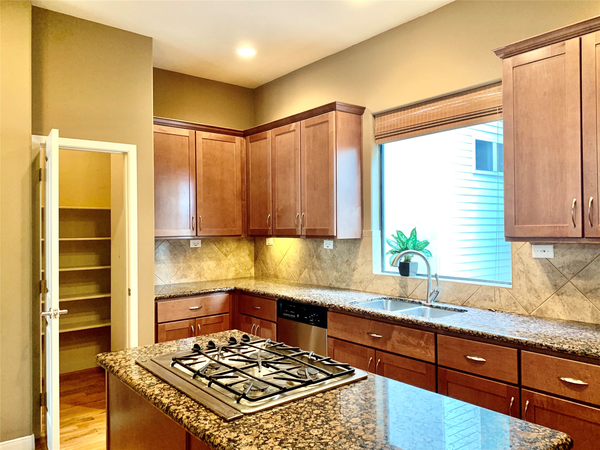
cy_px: 225
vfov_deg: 53.1
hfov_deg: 67.3
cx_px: 300
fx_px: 451
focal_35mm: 26
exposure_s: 1/60
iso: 160
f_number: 1.8
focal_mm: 4.25
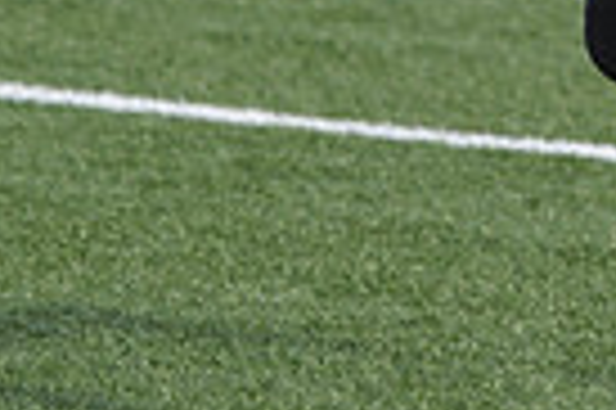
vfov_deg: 1.8
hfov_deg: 2.7
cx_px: 504
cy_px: -279
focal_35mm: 761
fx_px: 13006
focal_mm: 180
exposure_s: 1/1000
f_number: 5.3
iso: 500
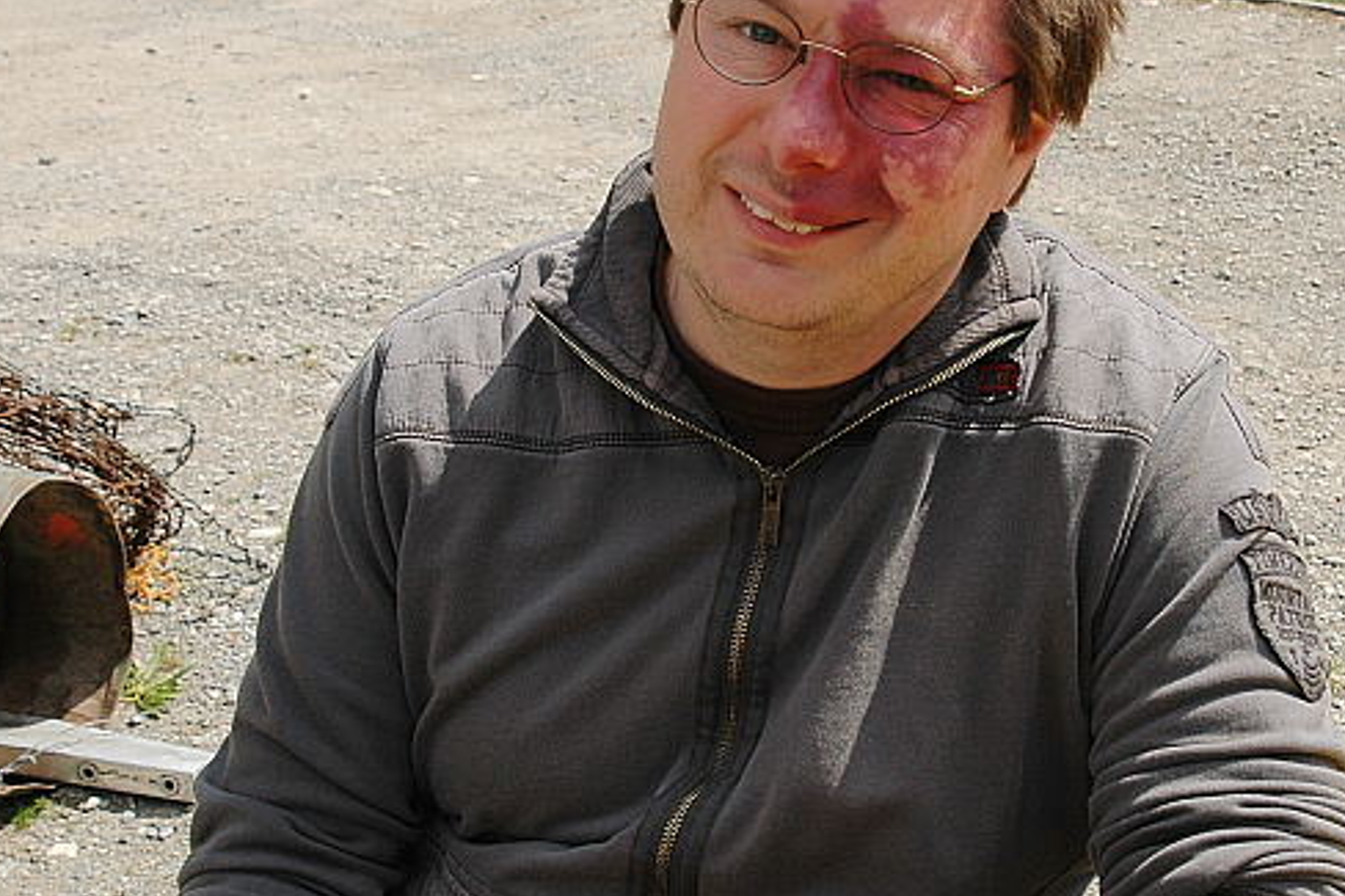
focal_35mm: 59
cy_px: 460
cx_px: 758
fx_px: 2203
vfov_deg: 23.0
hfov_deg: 33.9
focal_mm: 24
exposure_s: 1/320
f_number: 9
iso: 200
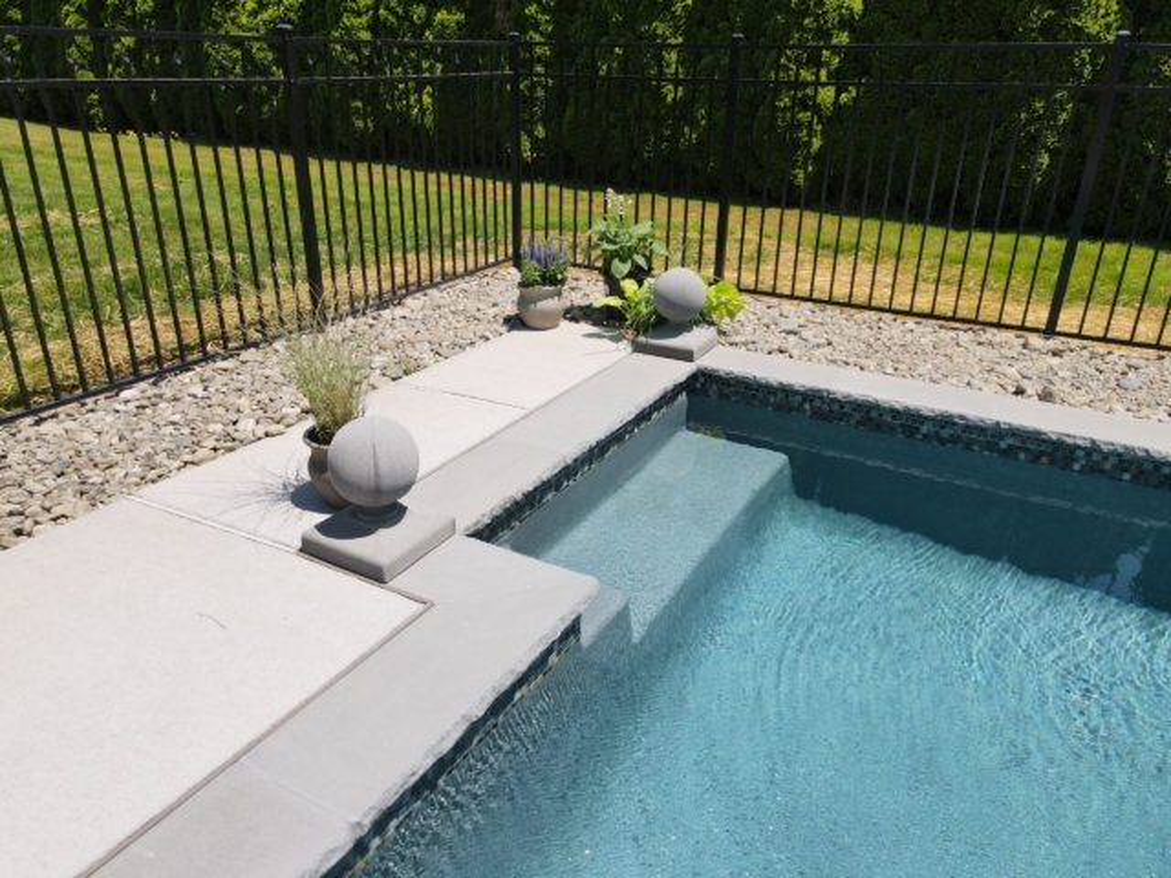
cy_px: 439
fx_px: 812
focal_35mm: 24
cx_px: 586
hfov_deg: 71.6
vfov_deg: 56.8
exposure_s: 1/800
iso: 100
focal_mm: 4.5
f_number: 2.8
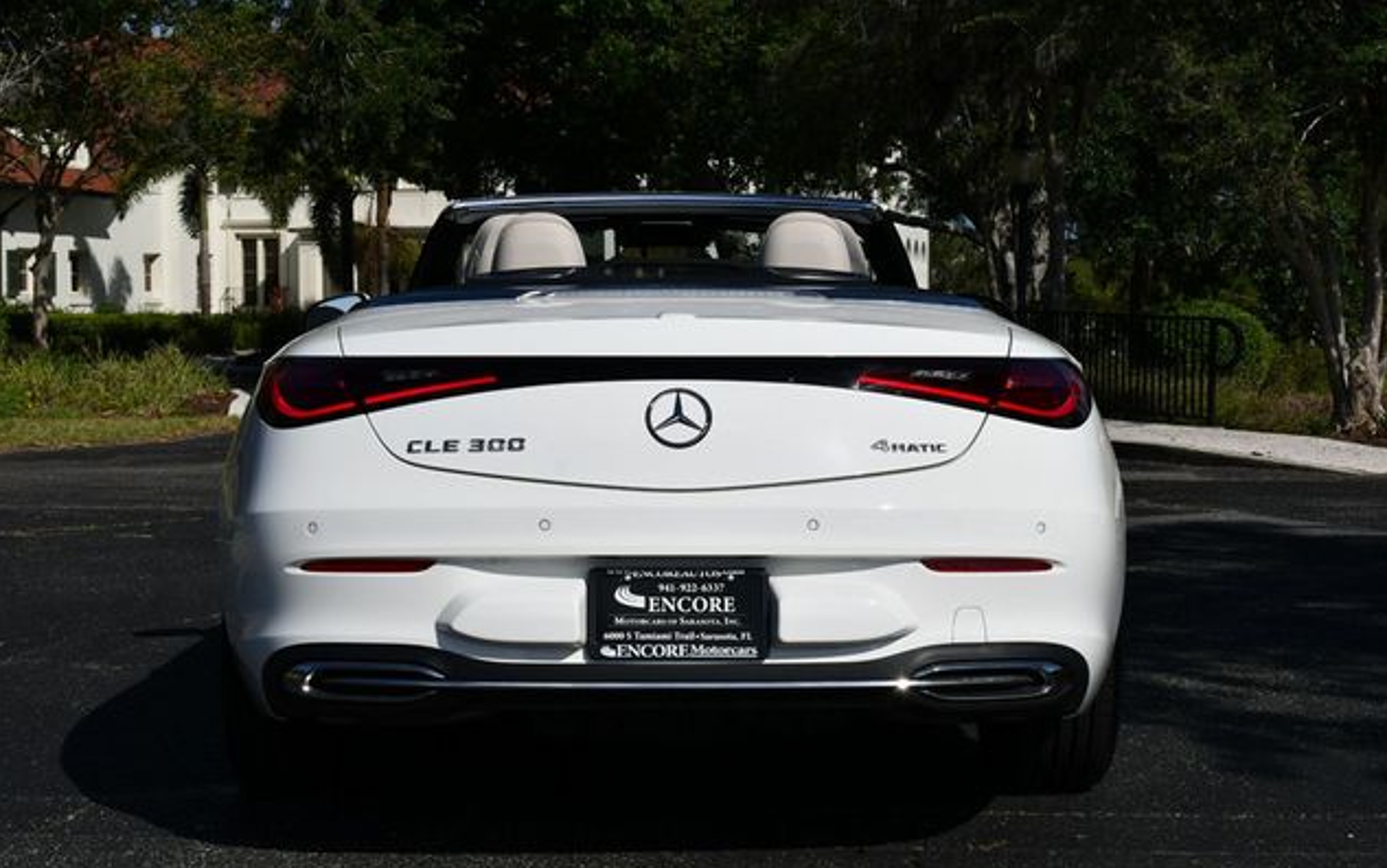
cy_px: 432
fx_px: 2495
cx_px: 695
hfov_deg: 31.1
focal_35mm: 66
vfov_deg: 19.7
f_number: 10
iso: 100
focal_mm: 32
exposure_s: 1/400
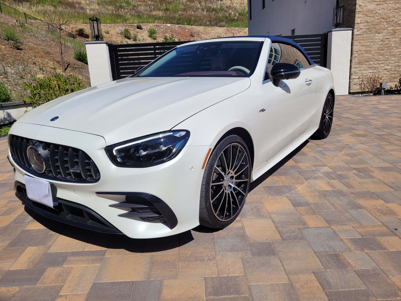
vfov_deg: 53.1
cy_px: 150
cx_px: 200
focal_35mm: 26
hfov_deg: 67.3
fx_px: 301
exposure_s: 1/5890
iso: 40
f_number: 1.8
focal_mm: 5.4
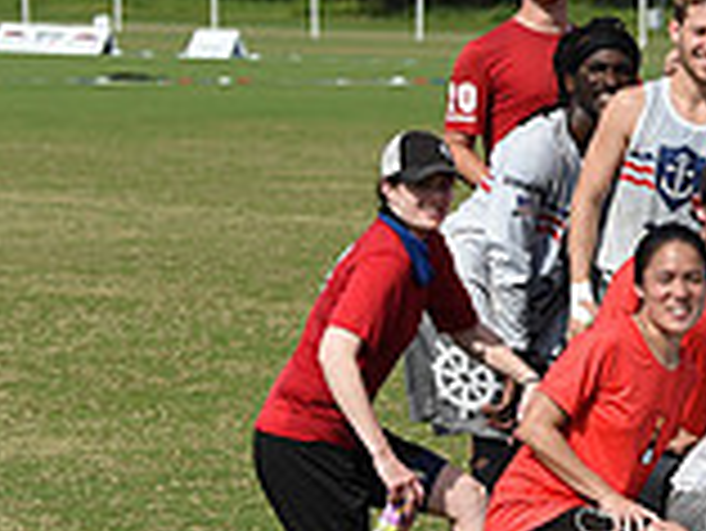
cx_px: 1210
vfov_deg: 6.0
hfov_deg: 7.7
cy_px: 243
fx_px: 5082
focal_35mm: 249
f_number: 5
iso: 100
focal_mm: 70
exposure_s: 1/1600
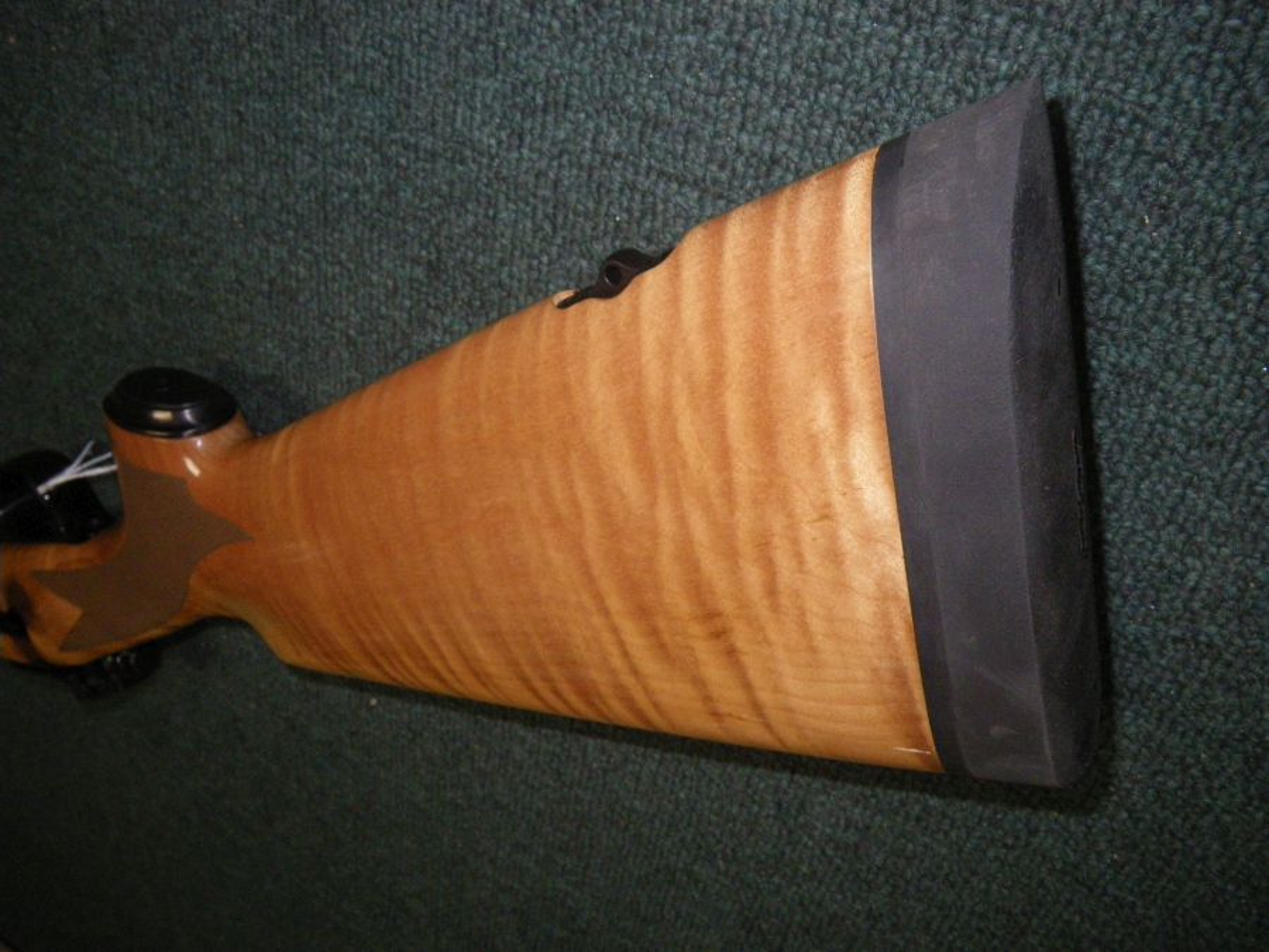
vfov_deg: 49.7
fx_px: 1026
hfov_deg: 63.4
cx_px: 634
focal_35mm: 28
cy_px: 476
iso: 400
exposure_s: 1/50
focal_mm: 5
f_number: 4.2
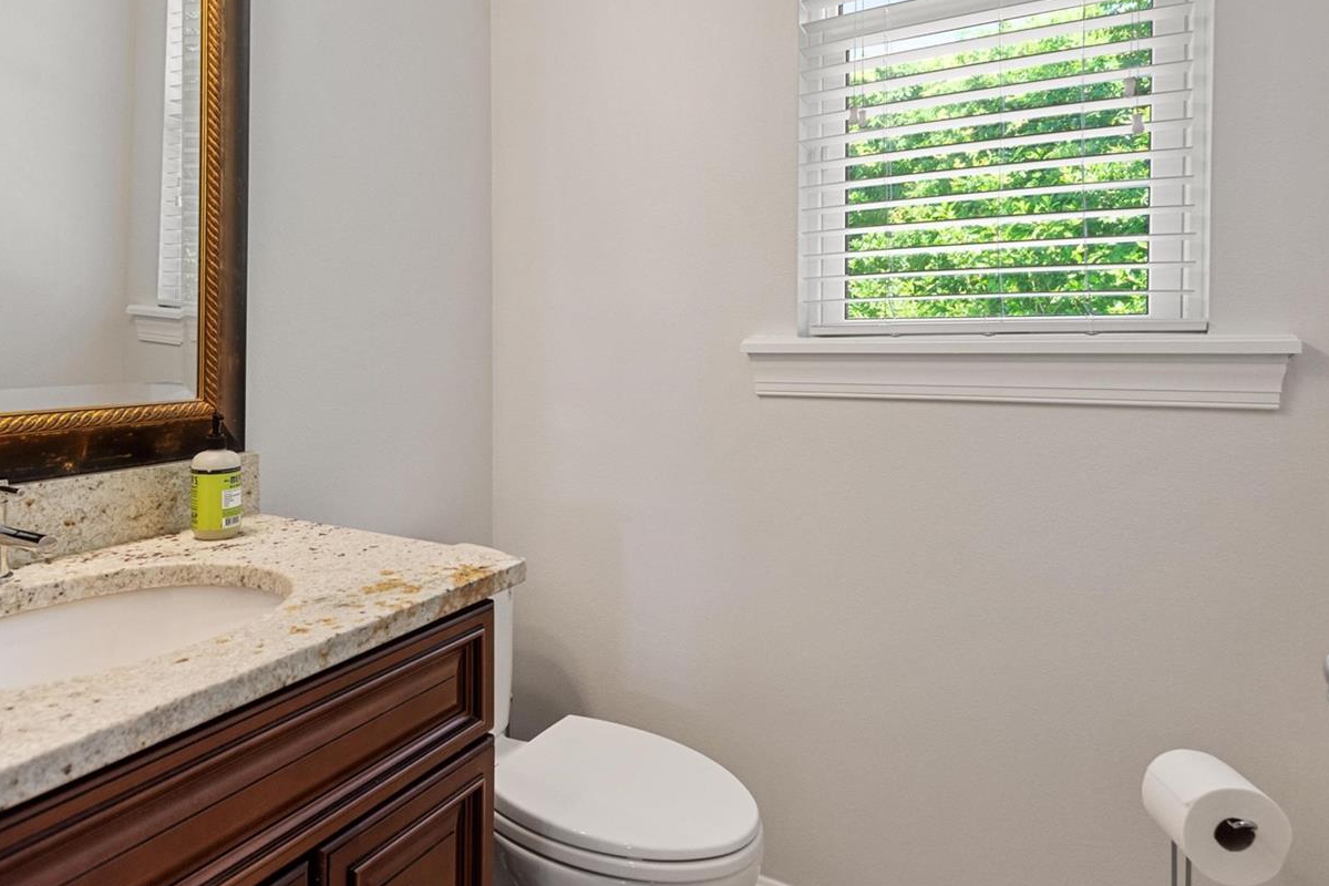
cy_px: 327
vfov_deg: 61.0
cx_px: 563
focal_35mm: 20
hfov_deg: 83.4
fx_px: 738
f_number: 4.5
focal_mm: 10
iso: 400
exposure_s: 1/13
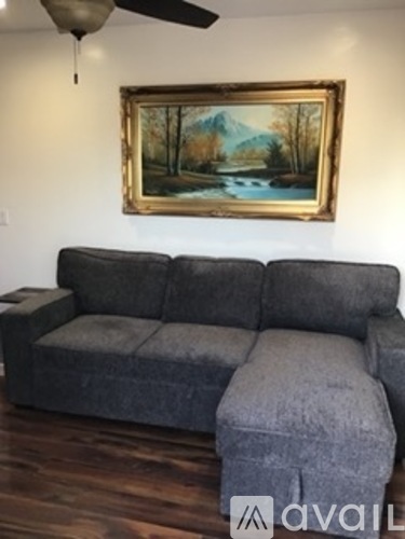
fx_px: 484
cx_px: 202
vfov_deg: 58.4
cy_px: 270
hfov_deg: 45.4
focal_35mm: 31
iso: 50
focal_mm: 3.3
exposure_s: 1/30
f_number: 2.4
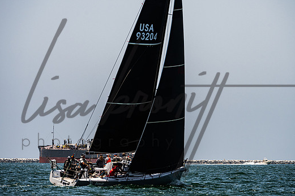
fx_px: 3006
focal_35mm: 367
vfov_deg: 3.7
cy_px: 93
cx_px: 158
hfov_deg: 5.6
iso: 400
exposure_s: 1/2000
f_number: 8
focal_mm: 260
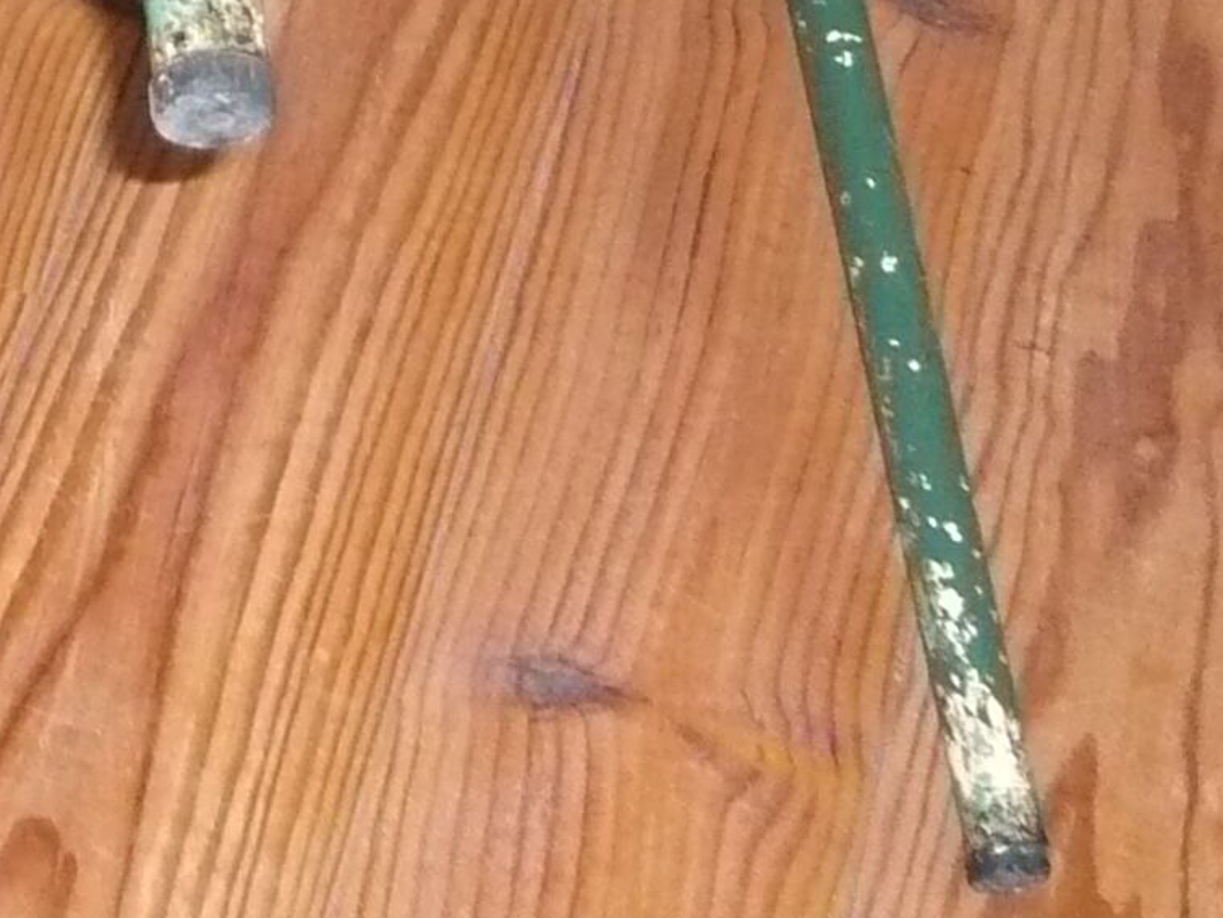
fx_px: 4312
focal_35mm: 122
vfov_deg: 11.6
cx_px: -352
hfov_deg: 15.4
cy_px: -508
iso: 320
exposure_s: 1/30
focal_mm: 4.9
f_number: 2.9
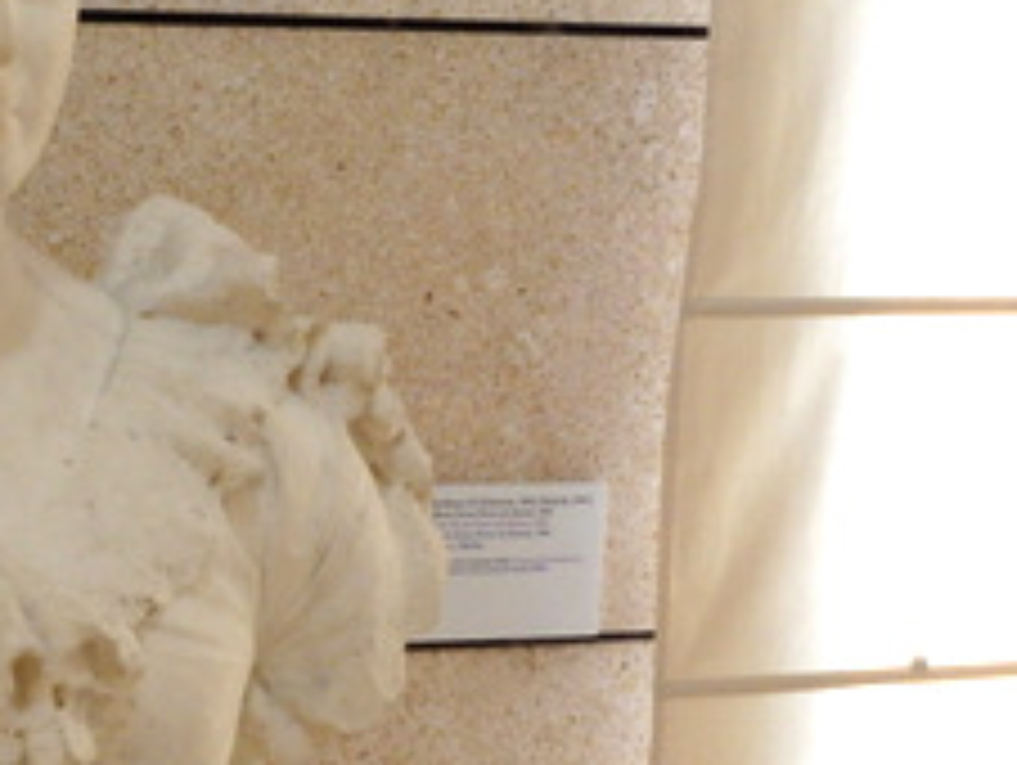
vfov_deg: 15.6
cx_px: -76
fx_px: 2794
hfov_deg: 19.8
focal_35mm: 95
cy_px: 457
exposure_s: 1/40
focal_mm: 7.7
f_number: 4.8
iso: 400
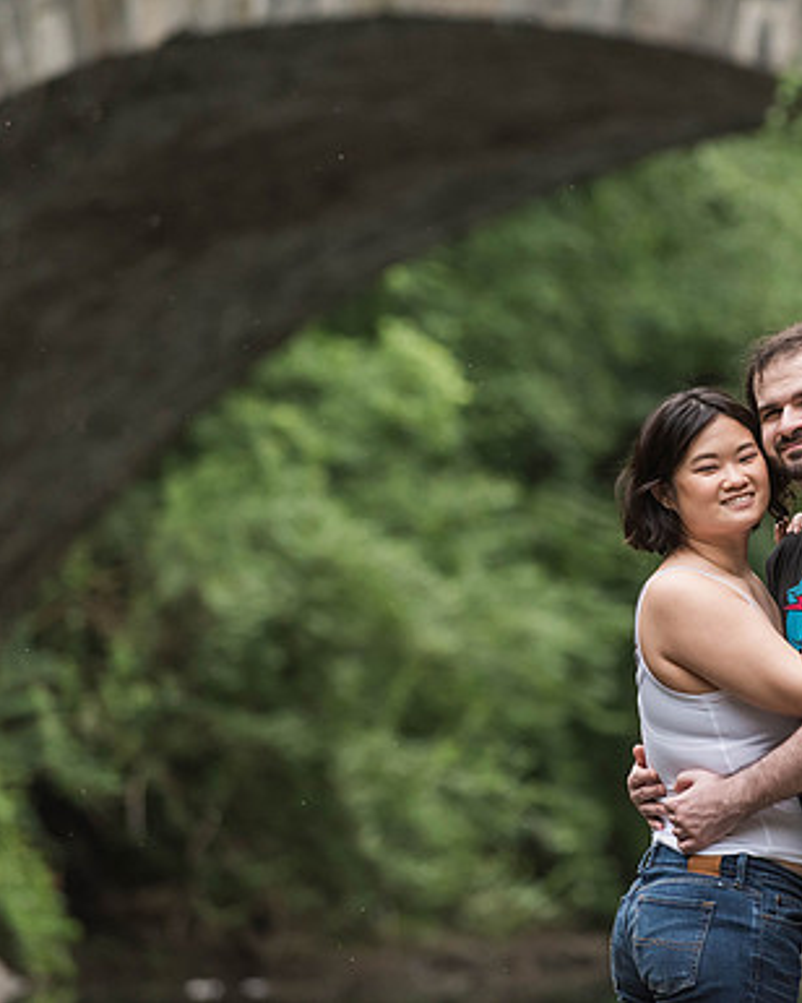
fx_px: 7833
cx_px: 701
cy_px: 488
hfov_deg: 5.9
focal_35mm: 264
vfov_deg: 7.3
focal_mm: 180
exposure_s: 1/320
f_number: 4
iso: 1600
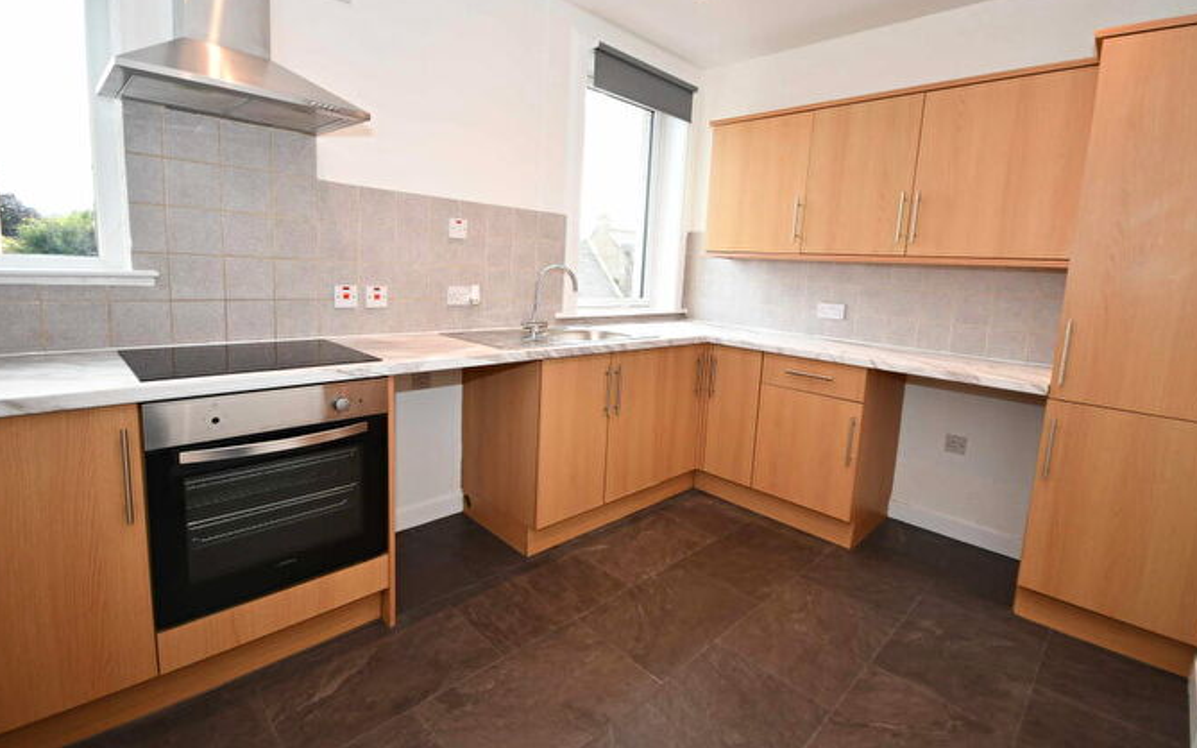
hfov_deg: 97.8
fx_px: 522
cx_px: 603
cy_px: 336
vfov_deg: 71.0
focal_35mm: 16
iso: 200
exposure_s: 1/60
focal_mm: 10
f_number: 4
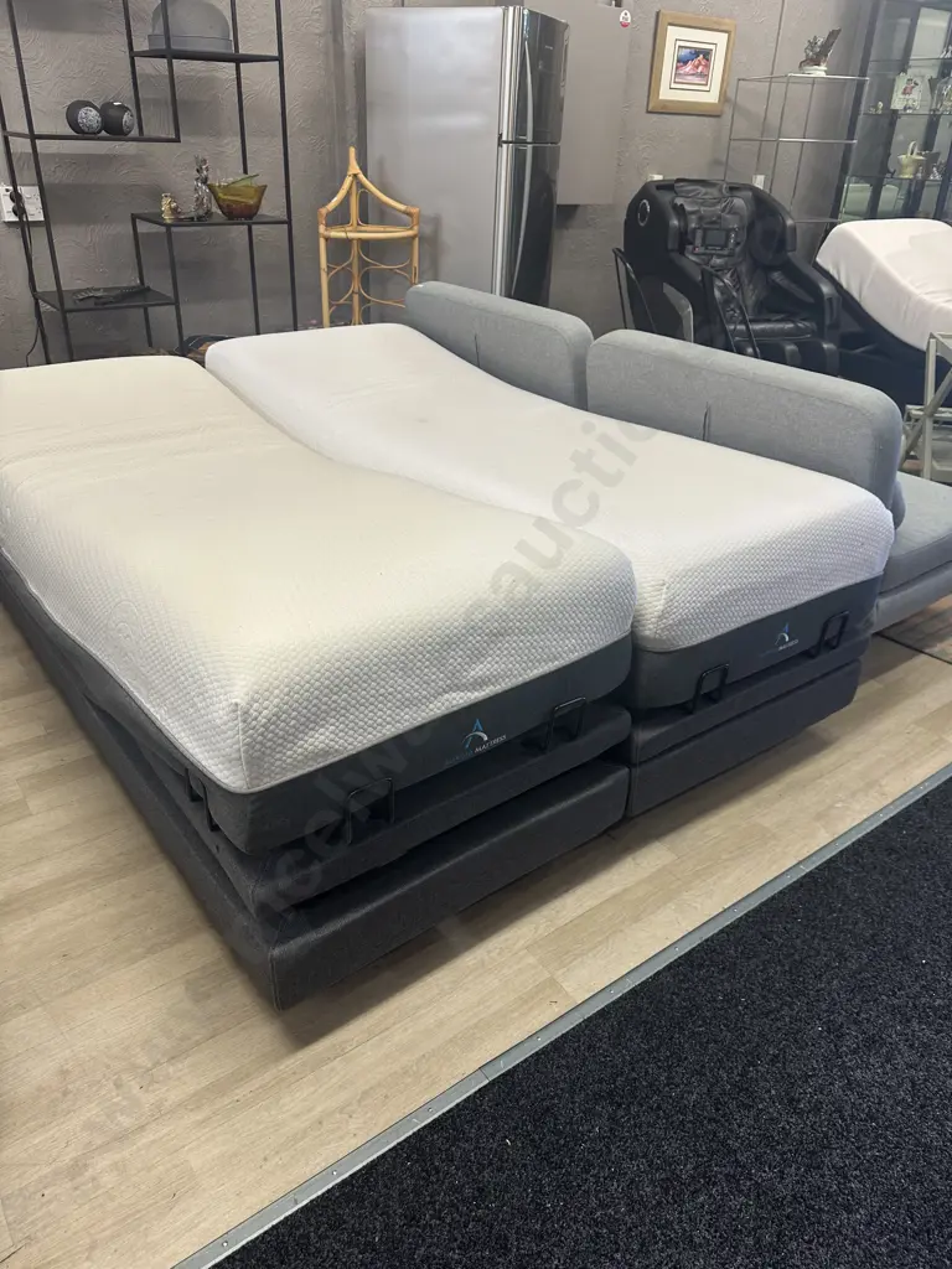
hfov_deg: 56.8
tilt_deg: -28.6
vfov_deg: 71.6
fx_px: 880
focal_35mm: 24
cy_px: 634
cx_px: 476
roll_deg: -1.6
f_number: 1.78
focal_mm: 6.86
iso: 80
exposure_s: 1/100
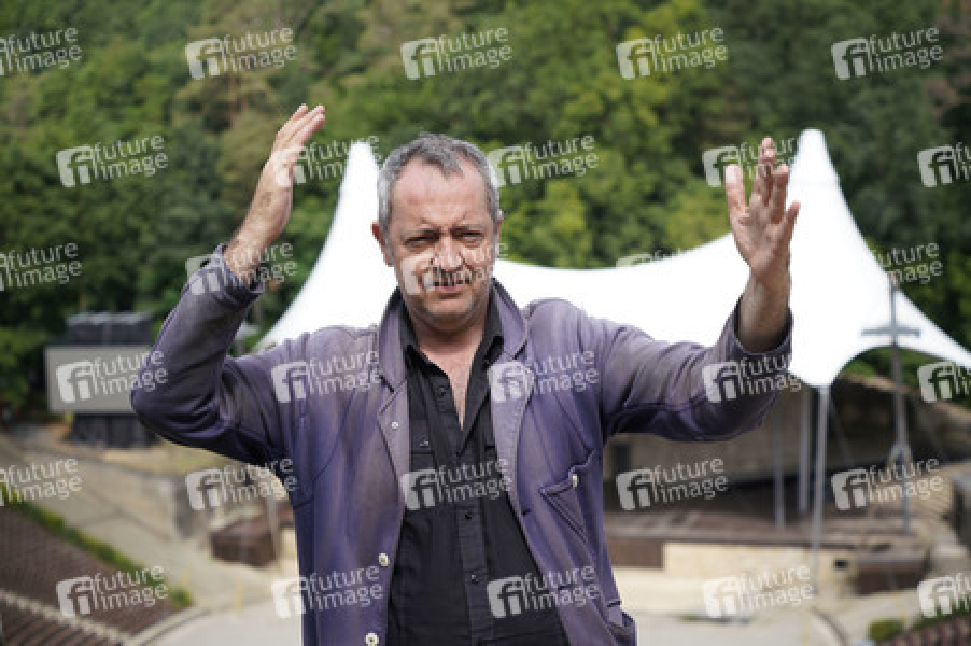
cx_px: 486
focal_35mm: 64
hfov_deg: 31.4
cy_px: 323
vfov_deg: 21.2
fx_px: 1725
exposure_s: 1/400
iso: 100
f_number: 4
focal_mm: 64
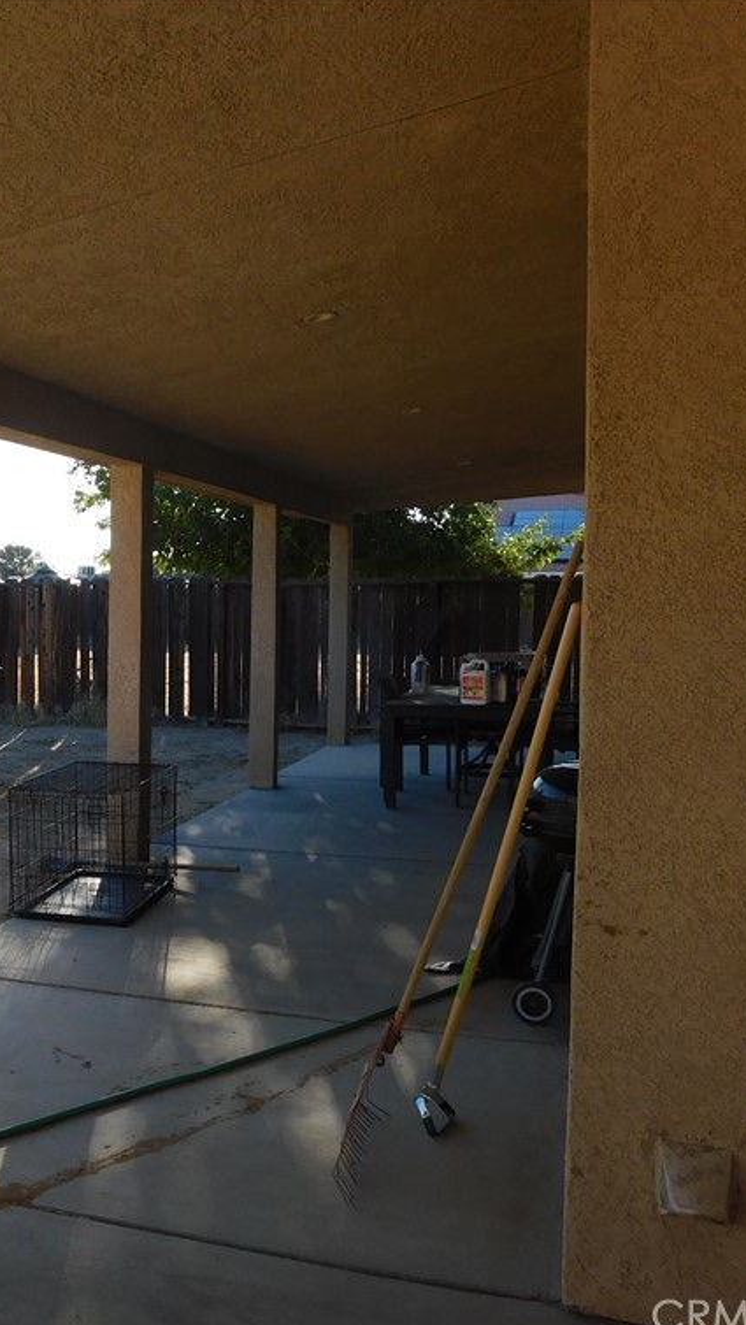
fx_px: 1195
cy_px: 667
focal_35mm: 34
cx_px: 67
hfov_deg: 32.8
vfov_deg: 58.0
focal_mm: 4
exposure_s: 1/640
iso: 125
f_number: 3
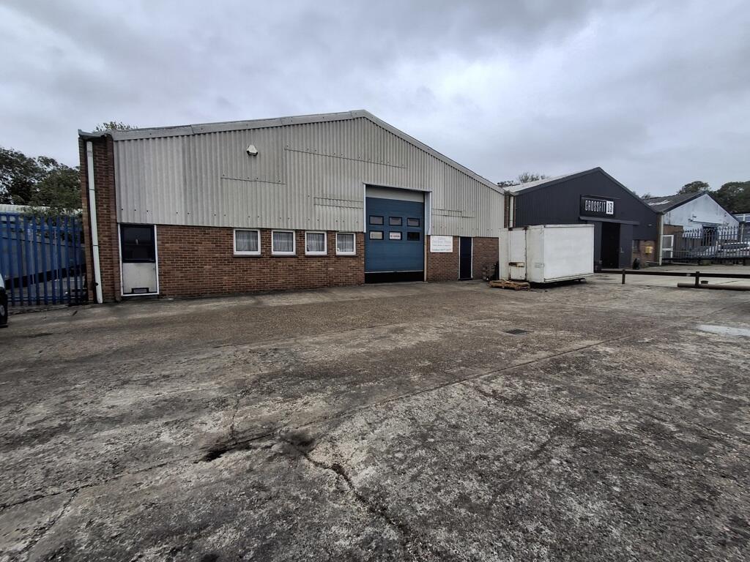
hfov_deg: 94.5
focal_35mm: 16
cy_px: 281
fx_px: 347
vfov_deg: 78.1
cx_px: 375
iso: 40
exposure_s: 1/371
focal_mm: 1.64
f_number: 2.2
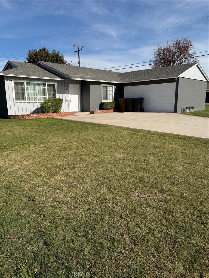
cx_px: 104
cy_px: 139
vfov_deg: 71.6
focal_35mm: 24
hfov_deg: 56.8
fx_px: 193
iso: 80
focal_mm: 6.76
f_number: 1.78
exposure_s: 1/6711
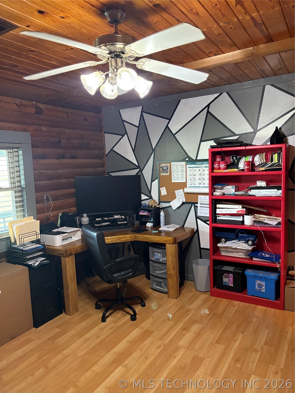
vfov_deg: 67.3
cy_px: 196
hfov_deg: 53.1
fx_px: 295
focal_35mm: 26
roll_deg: +2.5
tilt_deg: -6.7
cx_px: 148
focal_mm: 5.96
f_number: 1.6
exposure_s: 1/60
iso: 400
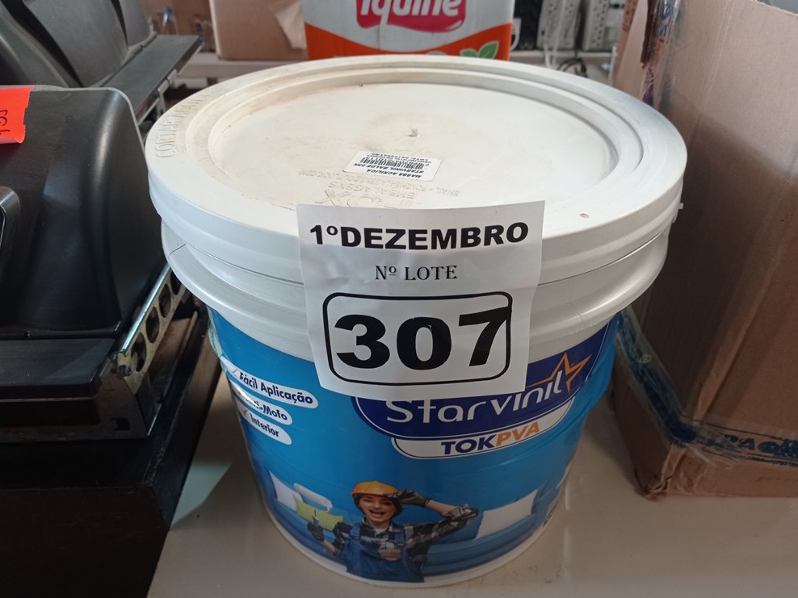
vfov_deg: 48.2
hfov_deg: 61.7
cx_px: 405
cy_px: 298
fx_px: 669
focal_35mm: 29
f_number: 1.79
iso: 195
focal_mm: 4.7
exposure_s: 1/30
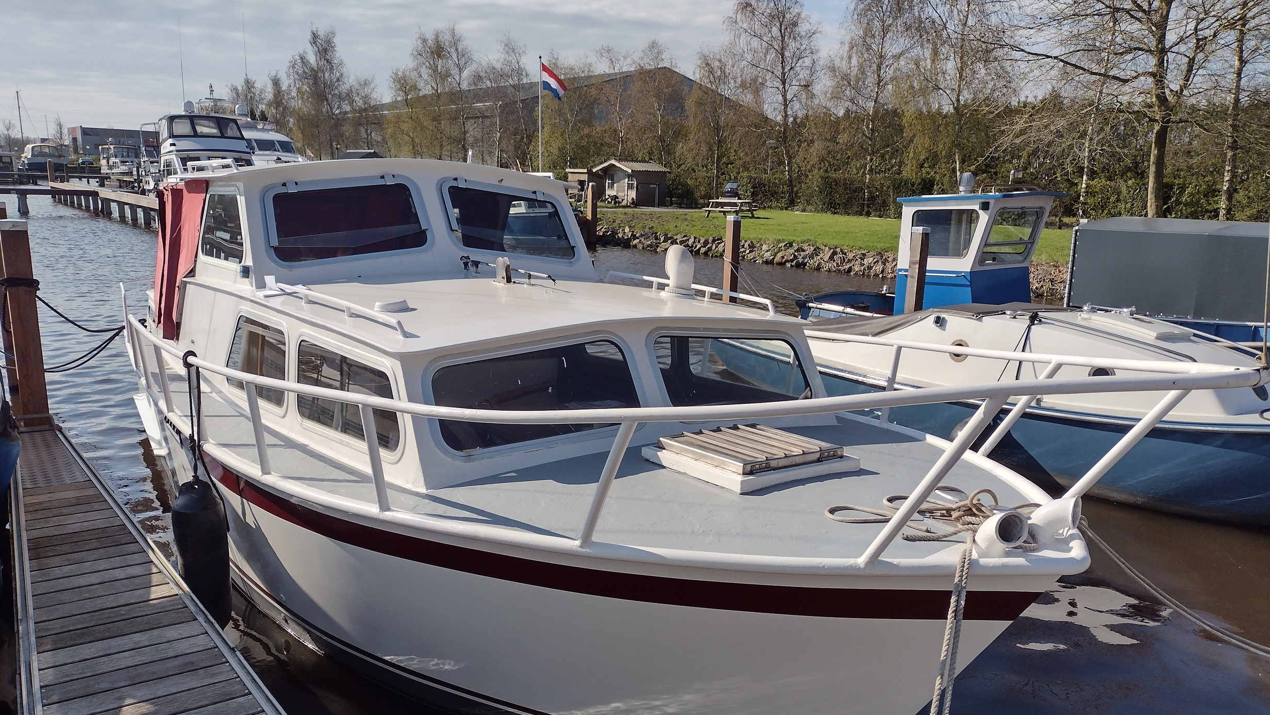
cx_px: 646
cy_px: 418
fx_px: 1010
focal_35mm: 30
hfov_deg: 64.3
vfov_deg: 38.8
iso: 100
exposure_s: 1/3011
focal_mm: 4.71
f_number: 1.7
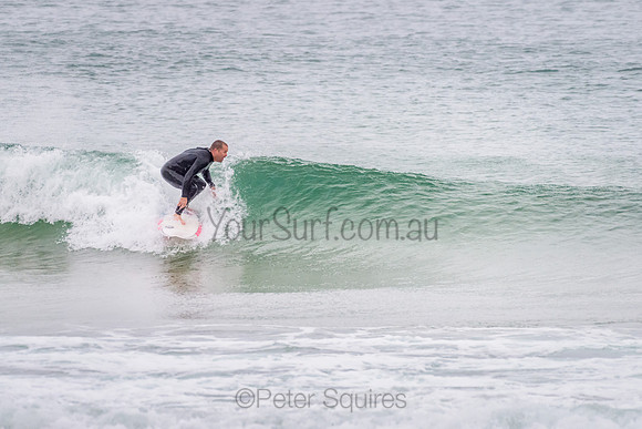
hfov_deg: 3.4
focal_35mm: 613
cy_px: 181
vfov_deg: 2.2
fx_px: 10940
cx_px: 262
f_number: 5.6
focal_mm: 500
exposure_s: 1/1000
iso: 900
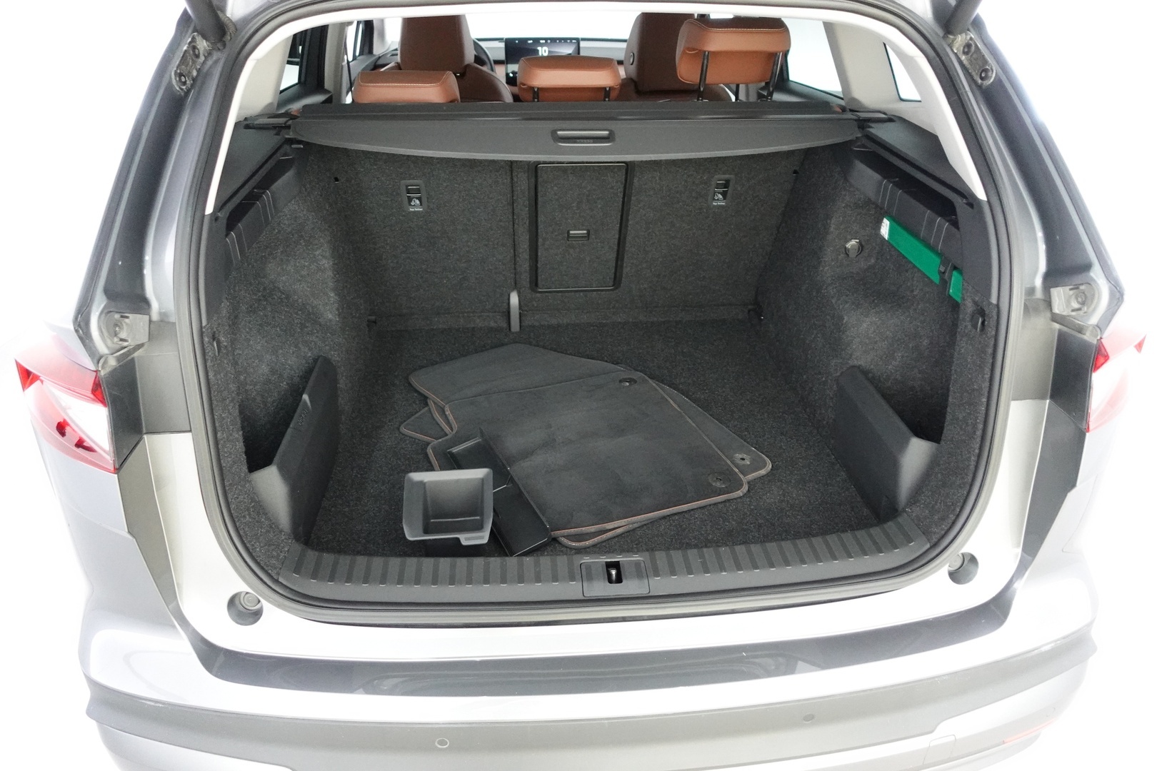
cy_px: 386
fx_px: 771
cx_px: 578
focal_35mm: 24
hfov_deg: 73.7
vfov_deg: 53.1
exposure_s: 1/60
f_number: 1.8
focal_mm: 9.4
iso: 2500
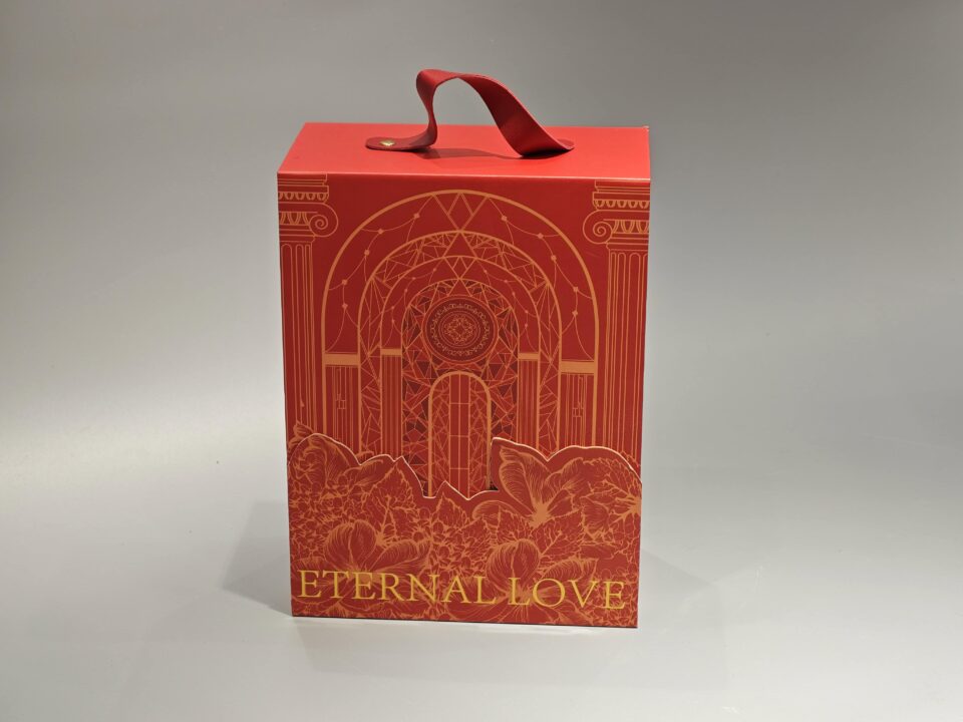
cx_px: 482
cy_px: 361
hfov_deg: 26.0
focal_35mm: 75
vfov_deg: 19.6
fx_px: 2086
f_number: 2
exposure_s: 1/100
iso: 200
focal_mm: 10.1
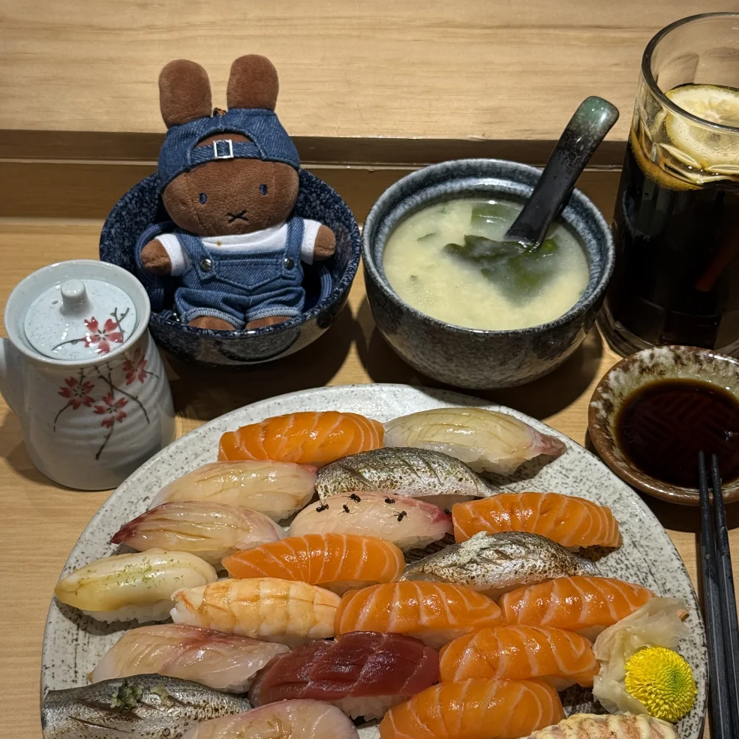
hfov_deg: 27.7
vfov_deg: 27.6
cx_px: 389
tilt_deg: -50.5
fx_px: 1497
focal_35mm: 62
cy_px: 461
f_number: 1.78
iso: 50
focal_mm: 6.76
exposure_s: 1/121
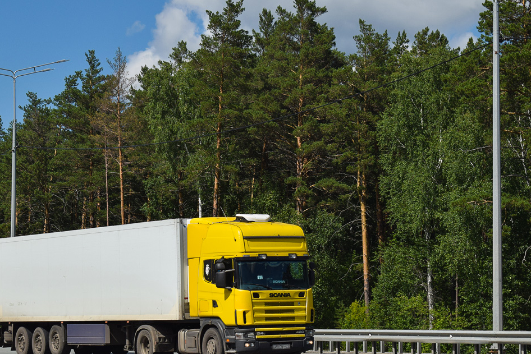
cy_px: 208
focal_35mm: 105
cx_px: 195
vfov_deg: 13.1
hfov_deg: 19.5
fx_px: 1543
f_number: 7.1
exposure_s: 1/1250
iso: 200
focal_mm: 55
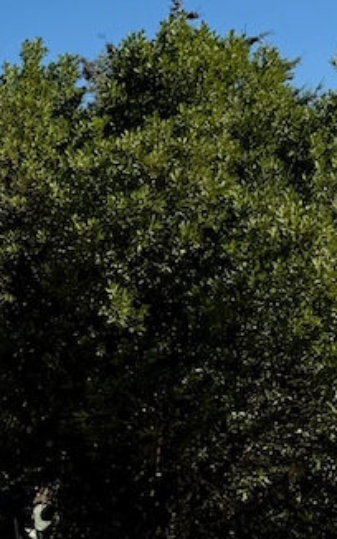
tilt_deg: -0.1
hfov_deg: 10.9
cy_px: 354
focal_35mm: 100
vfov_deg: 20.7
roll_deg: +0.8
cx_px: -504
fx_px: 1468
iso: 80
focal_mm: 6.76
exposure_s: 1/6711
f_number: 1.78
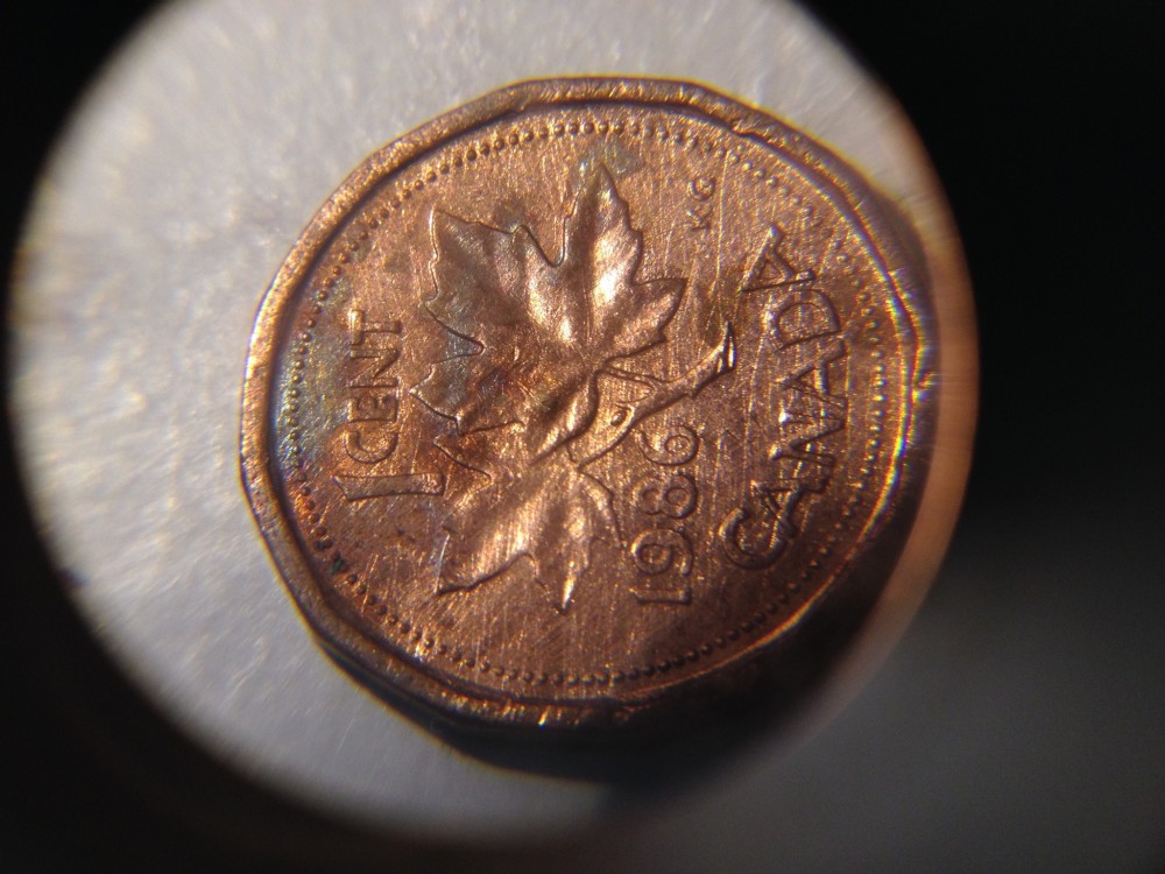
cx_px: 582
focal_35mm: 35
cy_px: 437
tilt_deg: -79.0
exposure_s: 1/120
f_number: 2.4
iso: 80
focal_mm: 4.28
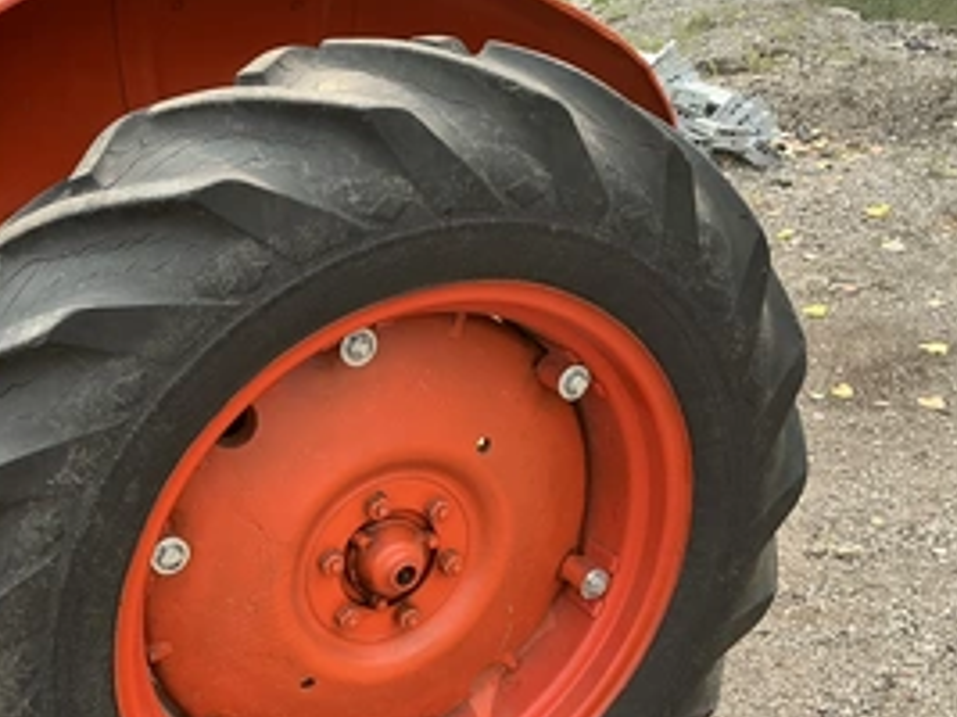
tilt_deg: -26.8
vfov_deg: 34.1
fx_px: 1161
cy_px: 462
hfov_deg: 43.9
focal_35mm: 42
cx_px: 290
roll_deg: +2.8
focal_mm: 3
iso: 25
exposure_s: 1/386
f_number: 1.8
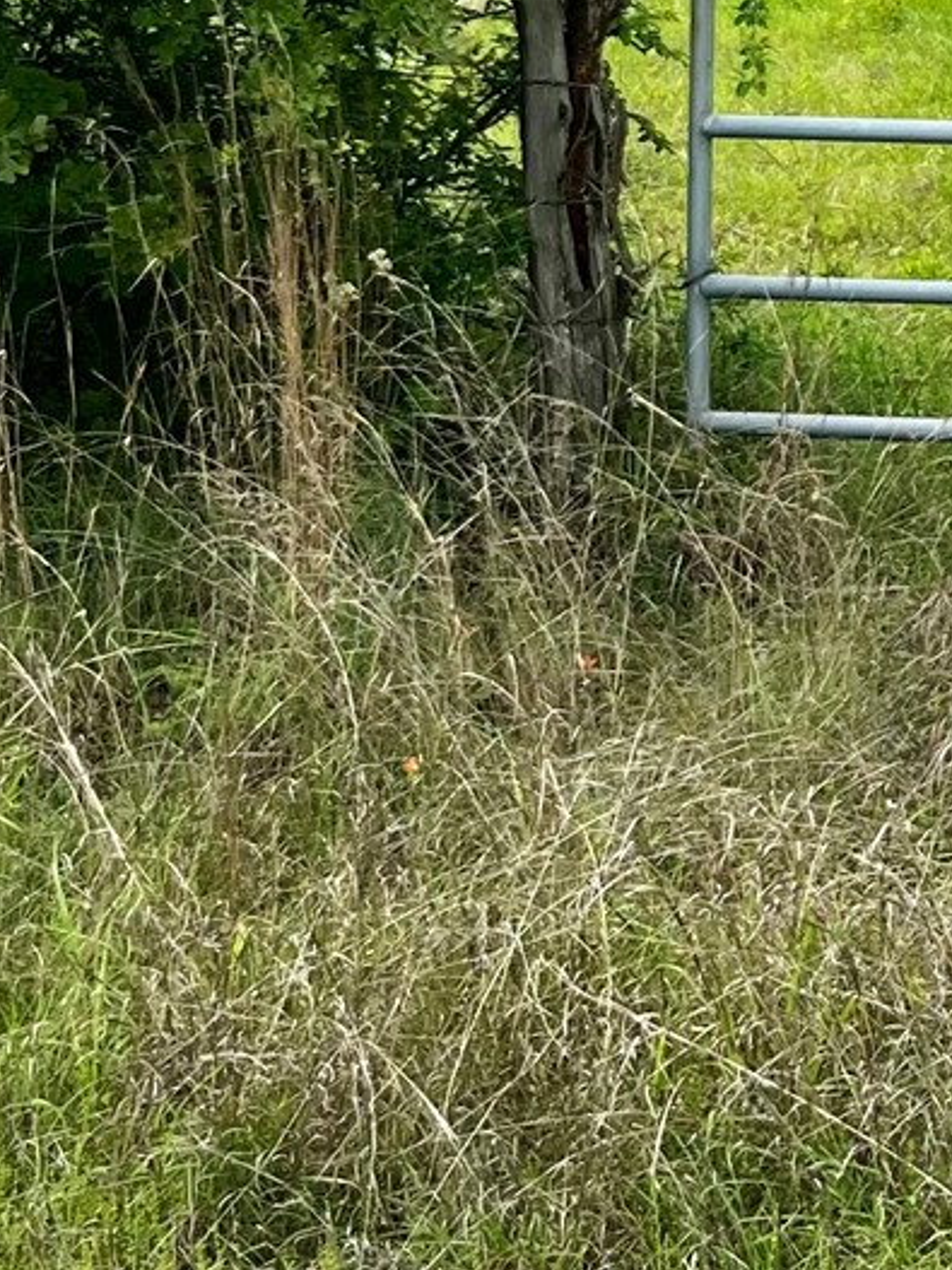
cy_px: -135
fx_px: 3705
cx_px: 1620
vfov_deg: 18.7
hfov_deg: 13.4
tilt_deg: -4.3
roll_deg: +1.7
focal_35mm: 101
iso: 50
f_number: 1.6
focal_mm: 5.1
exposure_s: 1/1212
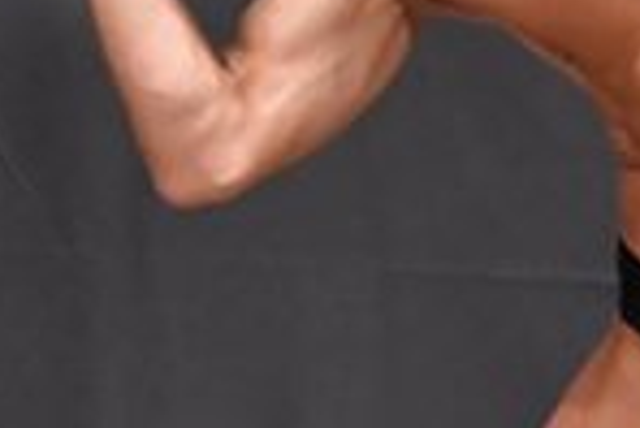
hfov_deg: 1.5
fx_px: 23756
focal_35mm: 1335
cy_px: 372
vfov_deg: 1.0
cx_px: 435
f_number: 5.6
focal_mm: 170
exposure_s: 1/400
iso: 6400
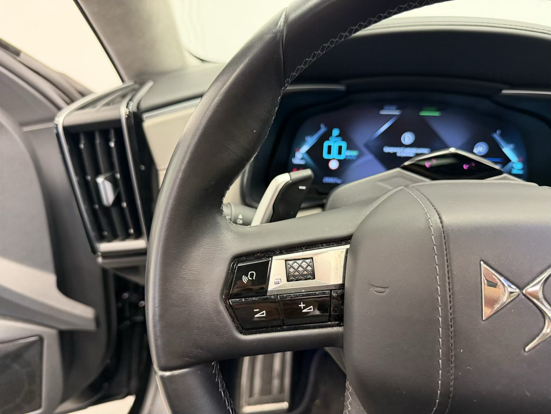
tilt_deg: -24.4
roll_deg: -1.1
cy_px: 207
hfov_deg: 71.6
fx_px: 382
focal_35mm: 24
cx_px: 276
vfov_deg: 56.8
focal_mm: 6.76
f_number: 1.78
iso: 640
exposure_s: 1/60
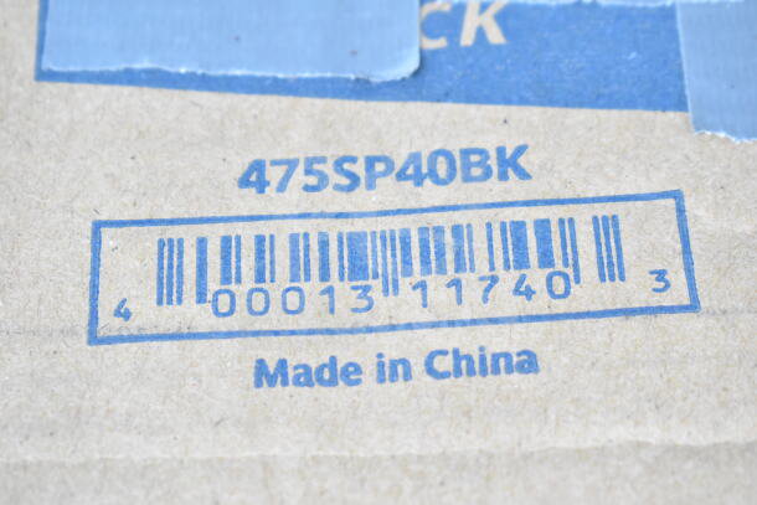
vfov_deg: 16.6
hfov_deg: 24.6
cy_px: 252
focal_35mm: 82
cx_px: 378
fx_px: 1735
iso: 3200
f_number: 5.6
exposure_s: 1/100
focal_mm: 55
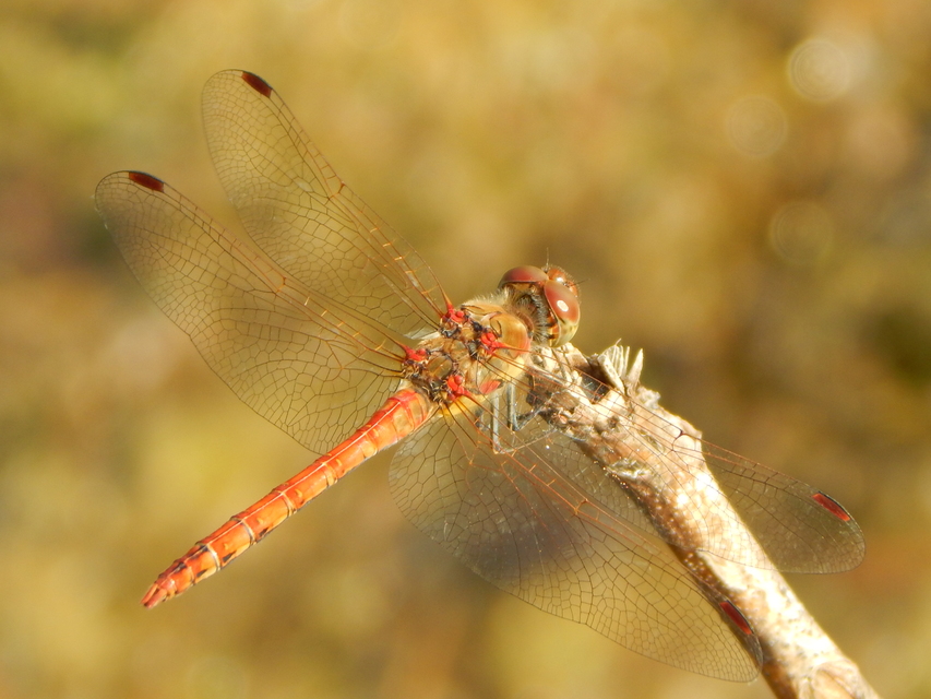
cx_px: 466
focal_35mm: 346
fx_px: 9307
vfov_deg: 4.3
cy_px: 350
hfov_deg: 5.7
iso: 125
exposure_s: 1/200
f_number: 5.7
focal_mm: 62.2
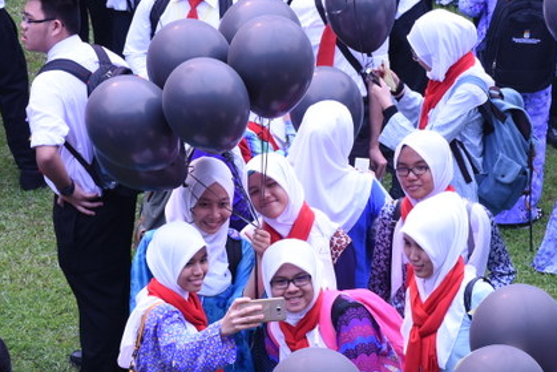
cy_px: 229
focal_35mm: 172
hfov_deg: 12.0
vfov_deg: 8.0
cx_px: 290
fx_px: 2659
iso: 400
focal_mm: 75
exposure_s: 1/160
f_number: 10
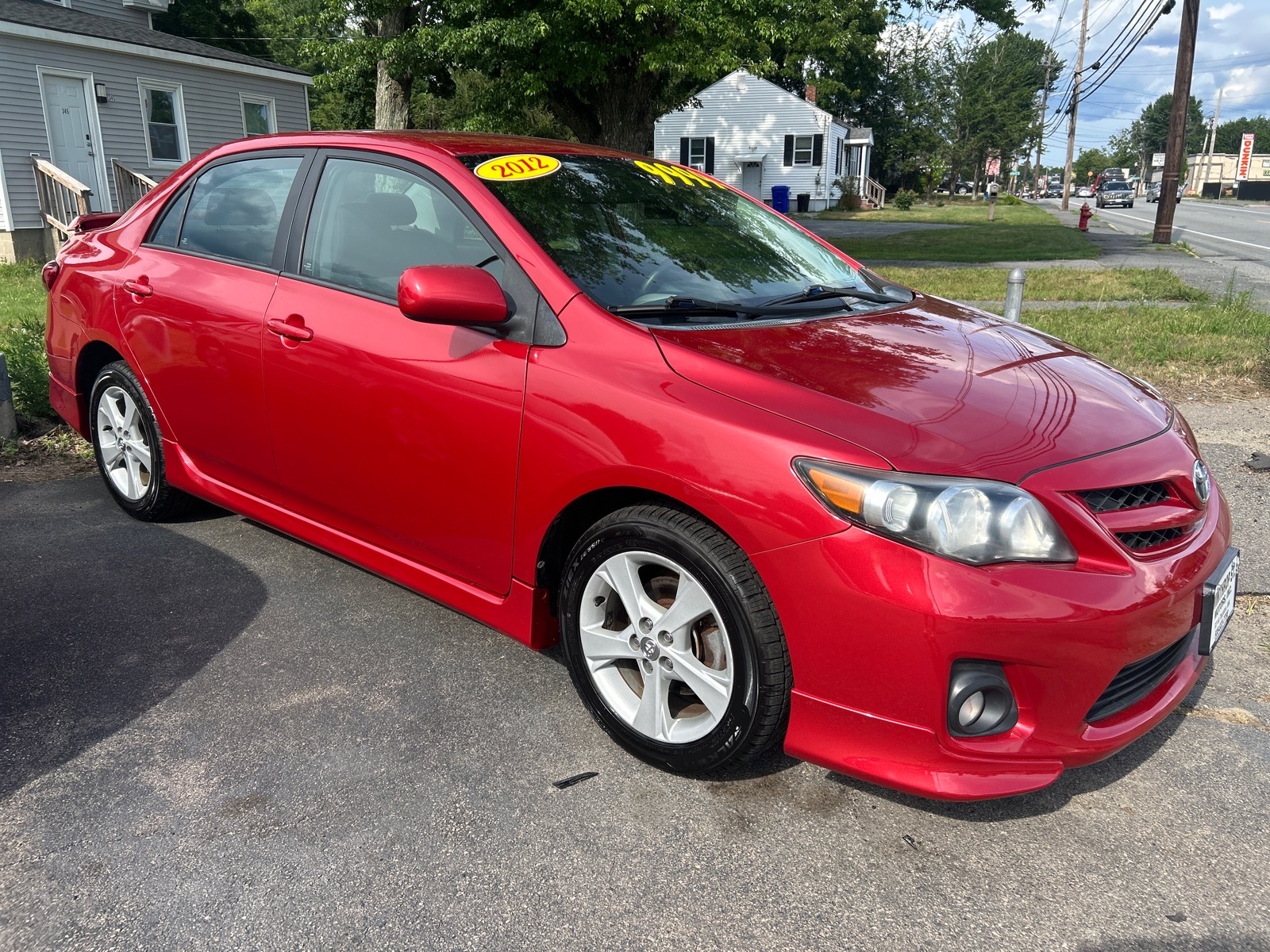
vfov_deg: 53.1
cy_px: 476
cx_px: 635
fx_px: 954
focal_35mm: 26
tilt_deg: -16.1
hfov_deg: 67.3
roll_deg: +0.0
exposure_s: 1/1724
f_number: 1.5
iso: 50
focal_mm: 5.7
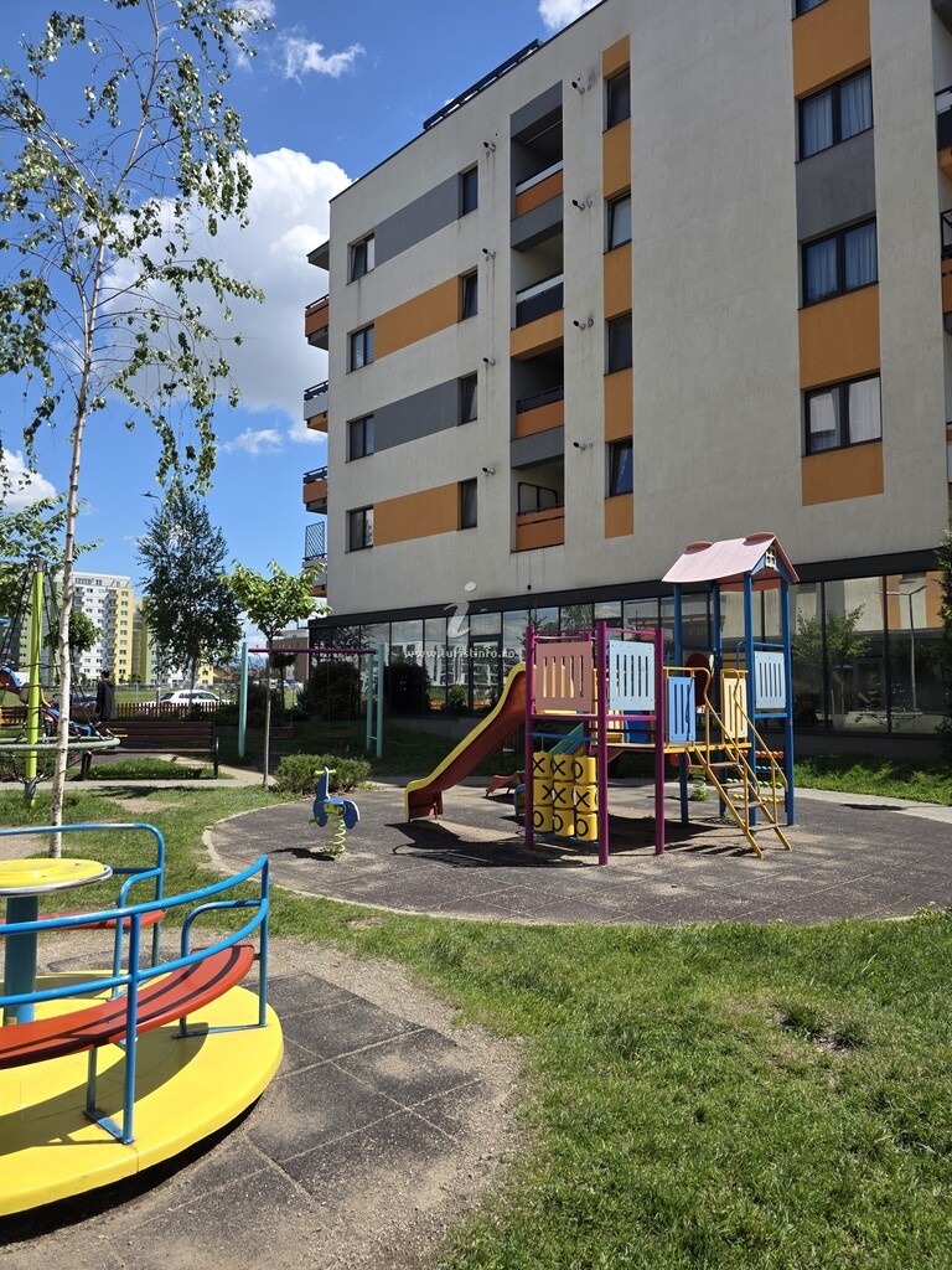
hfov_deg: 58.9
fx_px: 843
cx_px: 476
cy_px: 635
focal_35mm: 23
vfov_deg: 73.9
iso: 80
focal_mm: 6.3
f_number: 1.7
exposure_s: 1/4889
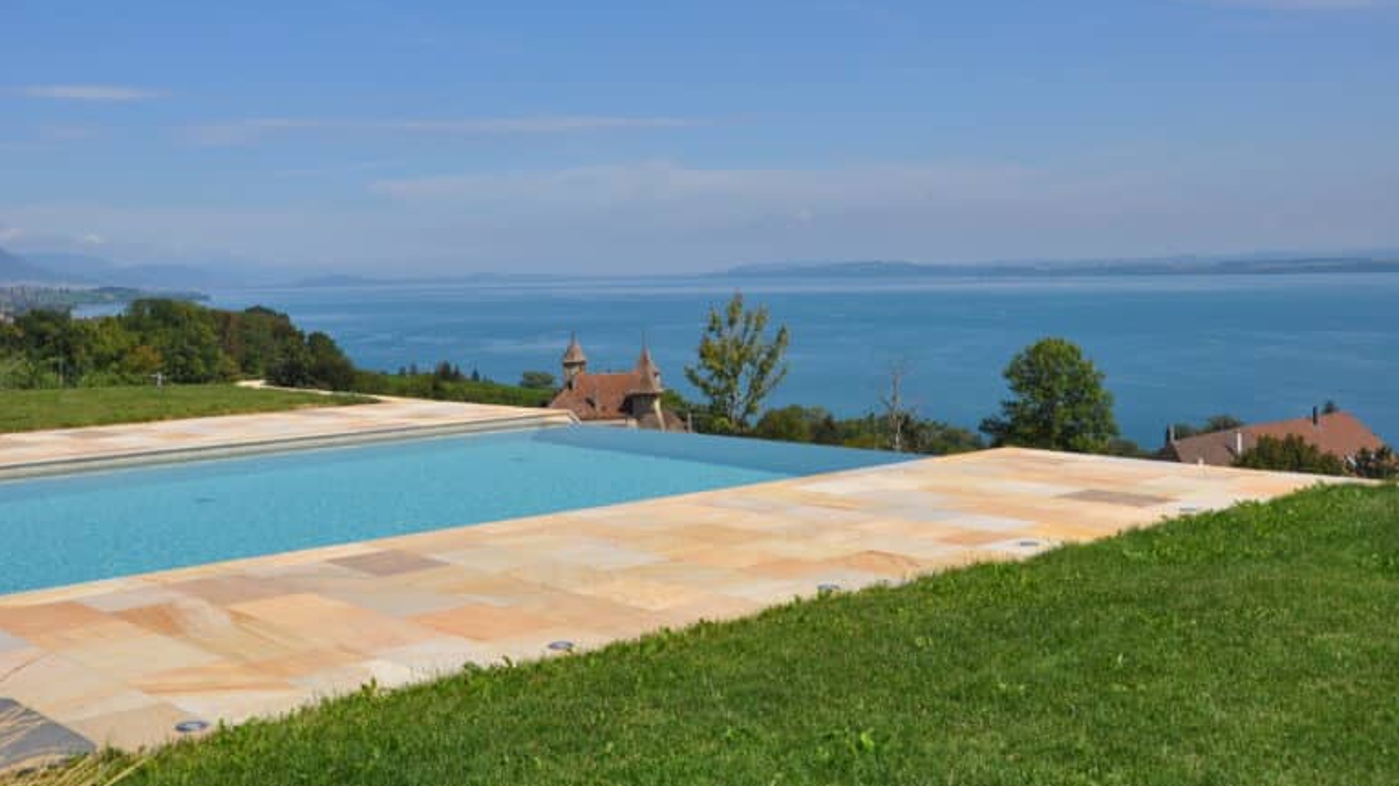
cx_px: 699
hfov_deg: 47.8
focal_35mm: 43
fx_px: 1577
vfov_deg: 28.0
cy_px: 344
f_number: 10
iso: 200
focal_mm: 27
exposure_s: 1/400
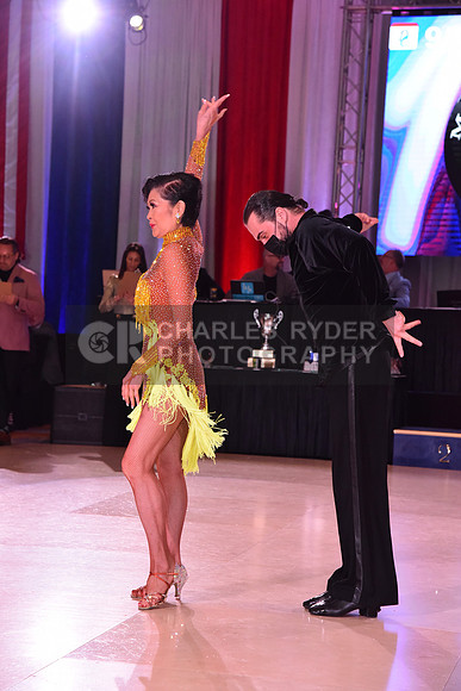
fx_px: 1651
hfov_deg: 15.9
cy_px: 346
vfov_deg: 23.6
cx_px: 230
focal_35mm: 86
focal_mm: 86
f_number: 6.3
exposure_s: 1/320
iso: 2500
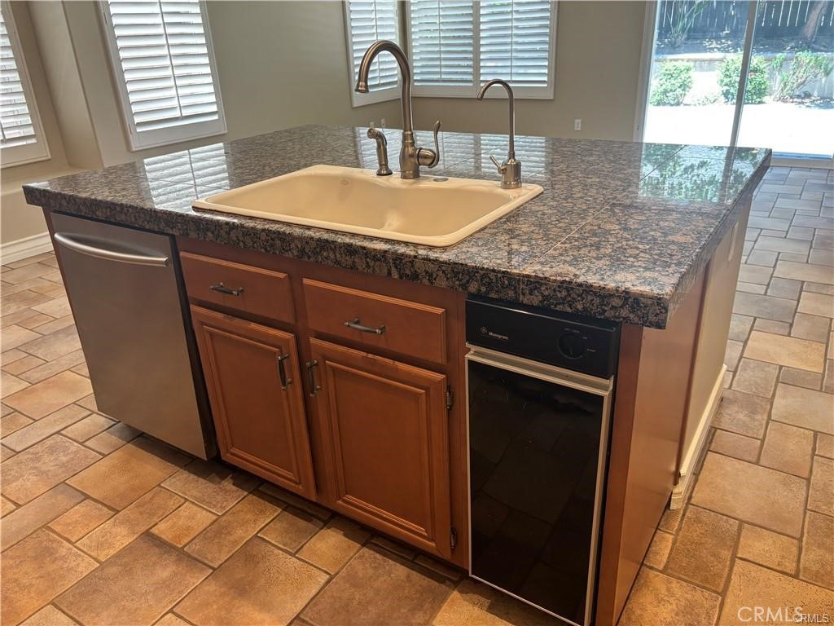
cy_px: 313
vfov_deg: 53.1
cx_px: 417
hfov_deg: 67.3
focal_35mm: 26
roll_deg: +3.1
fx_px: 626
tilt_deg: -23.5
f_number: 1.6
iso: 160
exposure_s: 1/60
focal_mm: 5.96
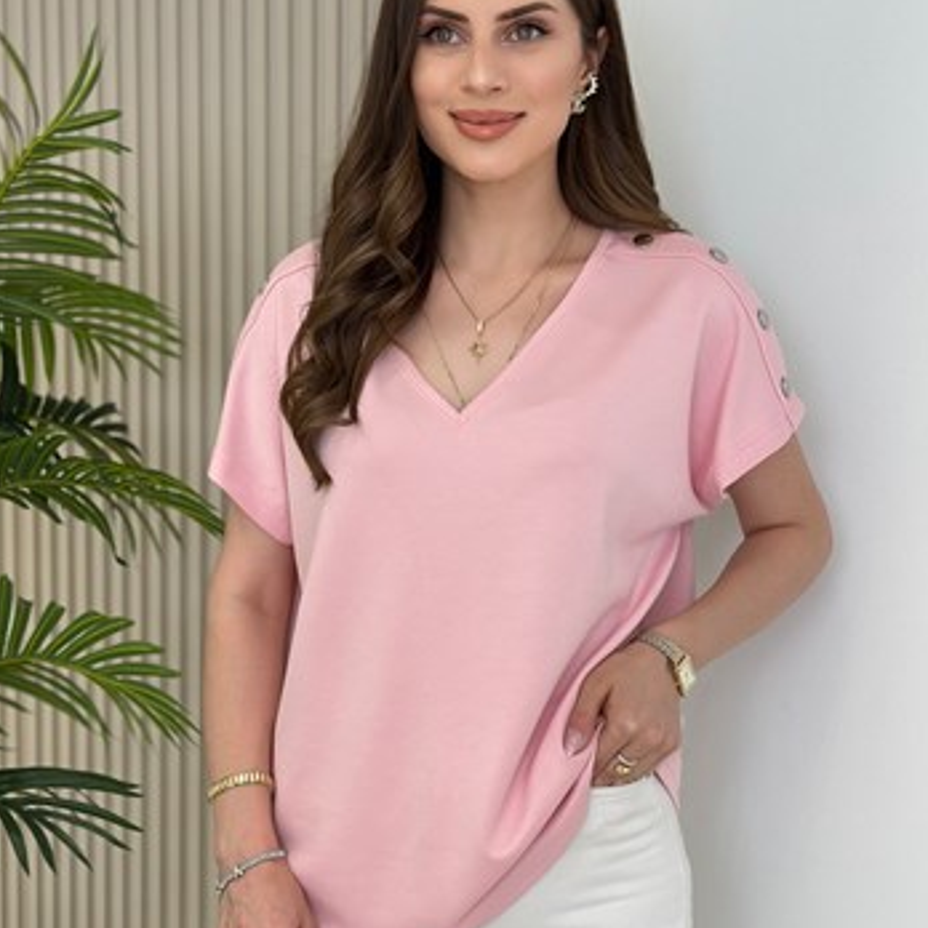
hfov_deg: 26.5
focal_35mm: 65
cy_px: 516
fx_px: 1971
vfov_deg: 26.5
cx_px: 480
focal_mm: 6.86
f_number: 1.78
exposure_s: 1/296
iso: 80
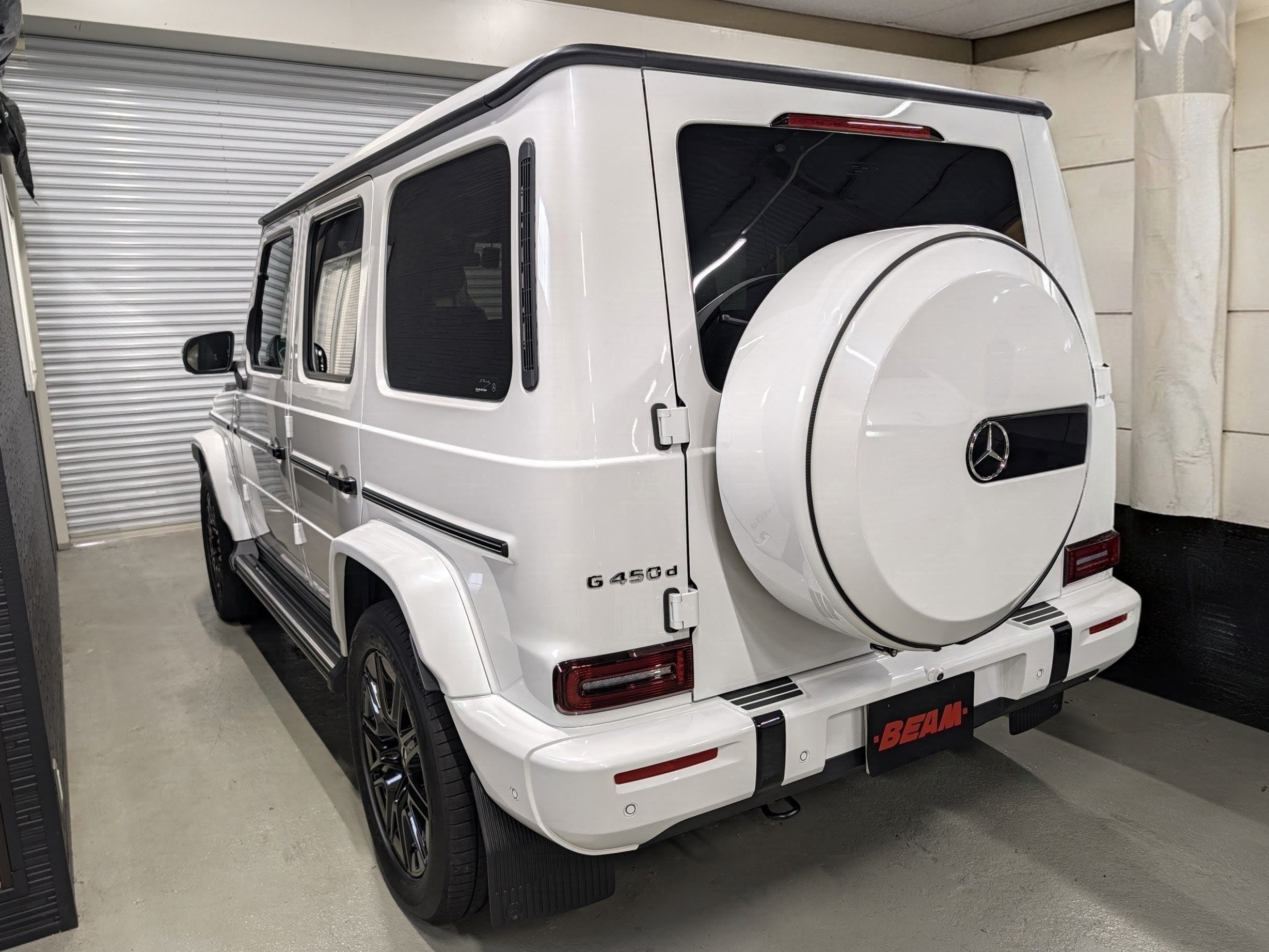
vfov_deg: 54.9
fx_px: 916
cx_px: 639
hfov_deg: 69.4
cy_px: 483
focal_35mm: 25
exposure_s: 1/50.3
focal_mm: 6.9
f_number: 1.68
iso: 26
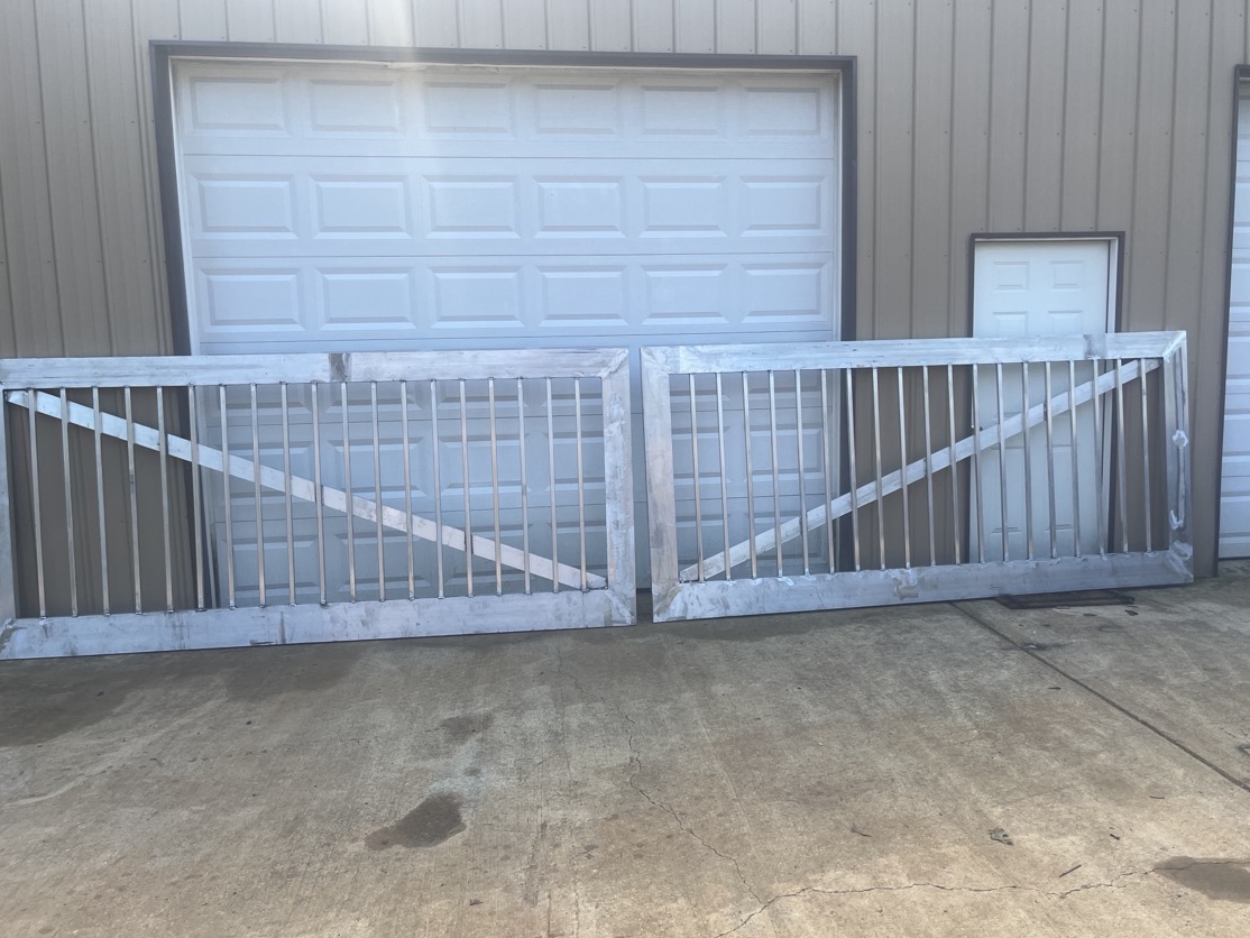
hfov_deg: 63.4
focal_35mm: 28
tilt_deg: -8.0
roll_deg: +1.1
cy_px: 484
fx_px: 1011
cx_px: 658
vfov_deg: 49.8
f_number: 1.6
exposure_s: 1/751
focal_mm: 5.1
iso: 50
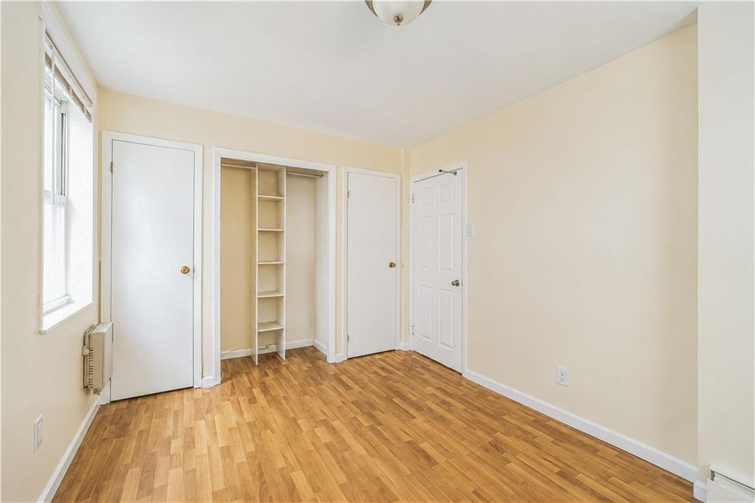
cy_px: 252
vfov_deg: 77.3
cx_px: 378
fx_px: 314
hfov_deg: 100.4
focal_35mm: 15
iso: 1000
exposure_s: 1/40
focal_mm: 10
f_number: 5
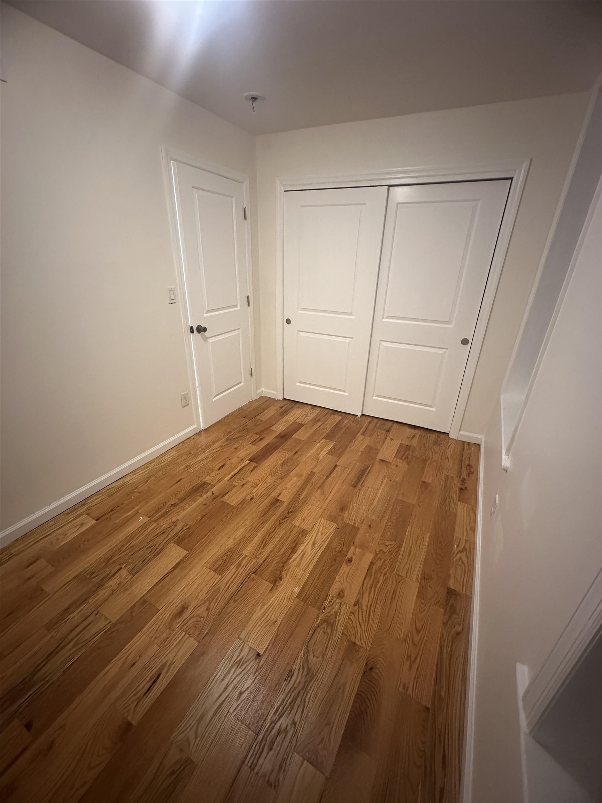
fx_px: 325
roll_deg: -2.0
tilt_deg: -23.3
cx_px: 301
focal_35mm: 14
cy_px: 402
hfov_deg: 85.7
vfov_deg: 102.1
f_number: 2.2
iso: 500
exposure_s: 1/60
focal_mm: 2.22
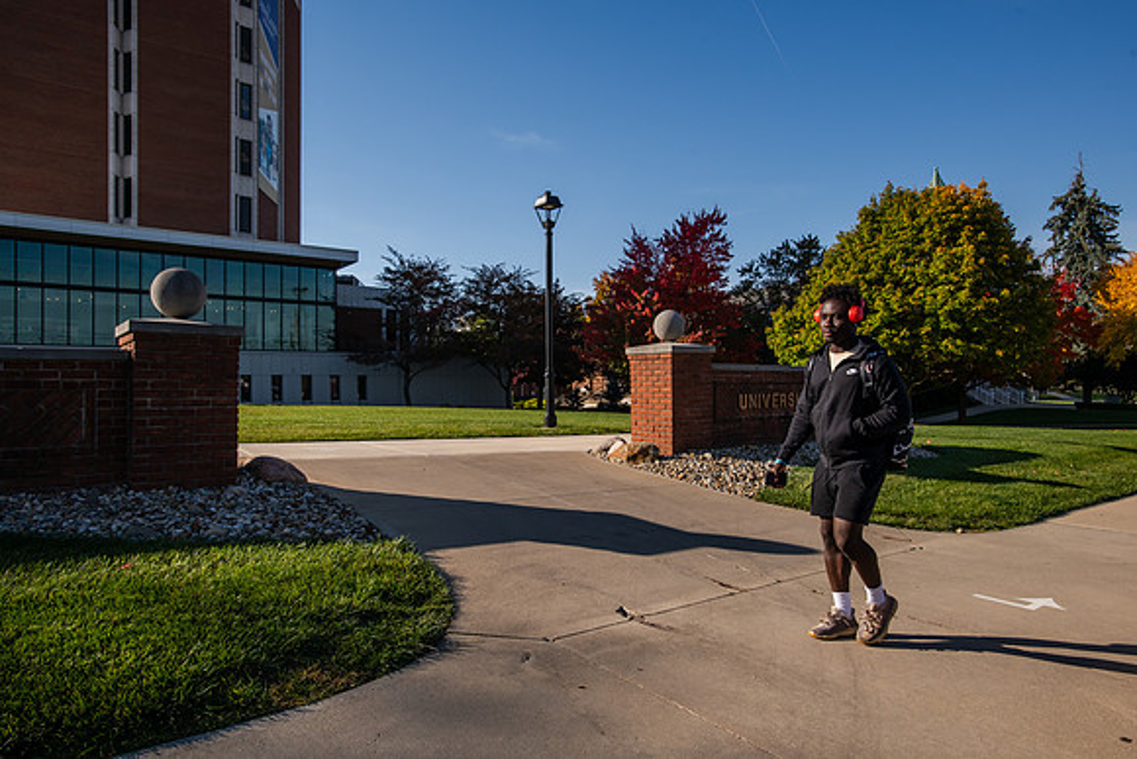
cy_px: 380
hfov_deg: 73.7
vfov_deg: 53.2
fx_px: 758
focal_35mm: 24
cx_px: 568
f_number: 9
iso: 250
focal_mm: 24
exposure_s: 1/500
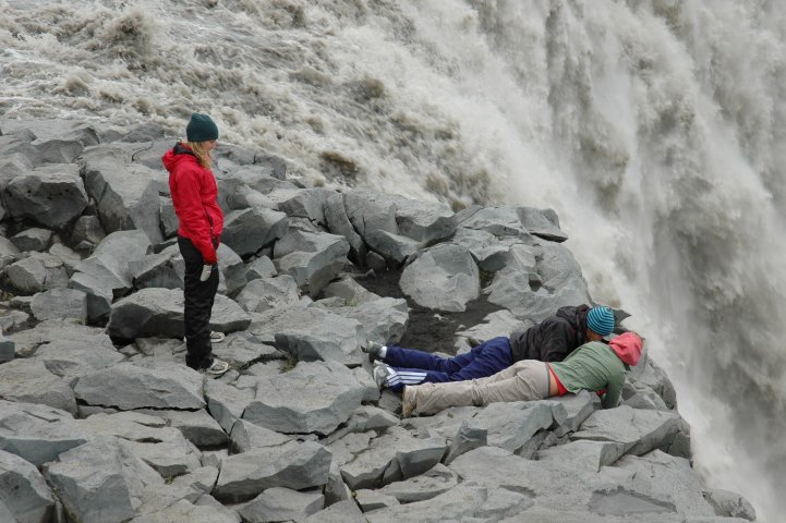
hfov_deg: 21.9
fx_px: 2029
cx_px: 393
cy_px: 262
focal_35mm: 93
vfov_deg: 14.7
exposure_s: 1/125
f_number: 9.5
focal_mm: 62
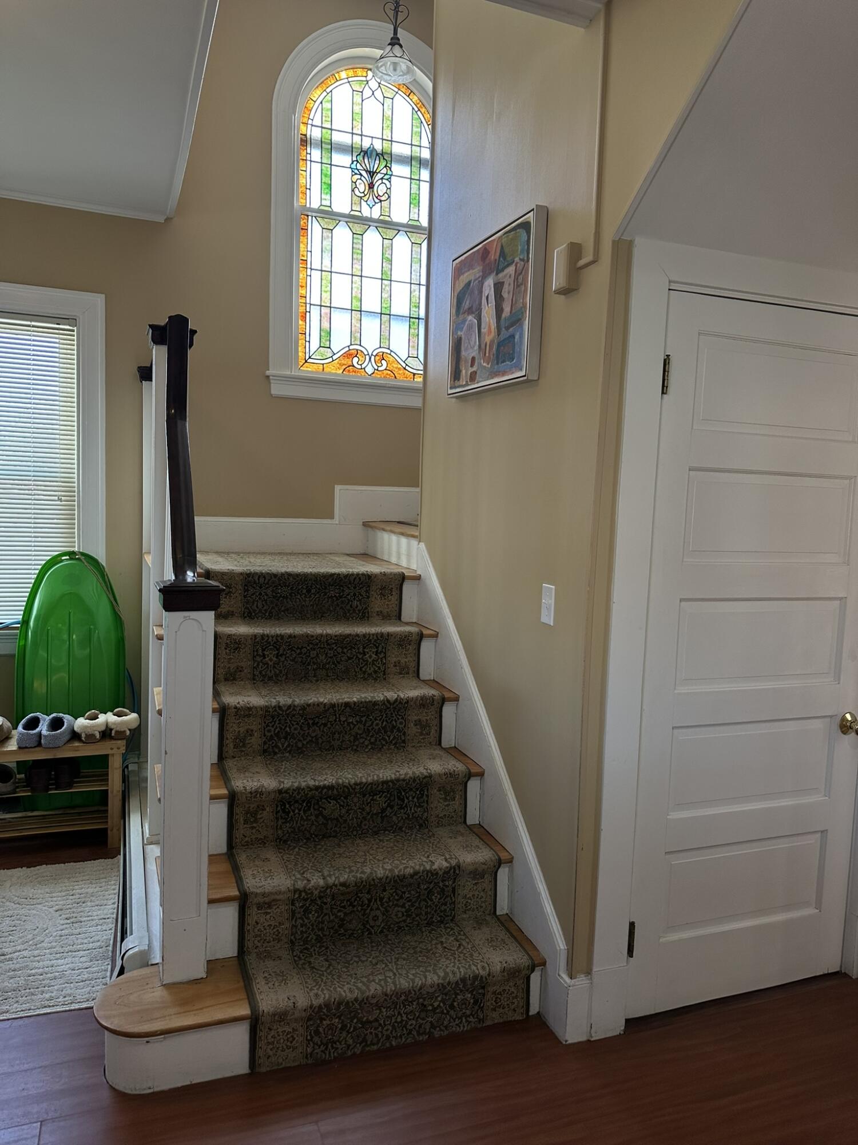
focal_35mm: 24
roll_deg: -1.5
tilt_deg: -5.0
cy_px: 572
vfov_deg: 71.6
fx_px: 793
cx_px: 429
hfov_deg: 56.8
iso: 100
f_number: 1.78
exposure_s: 1/120
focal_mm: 6.86
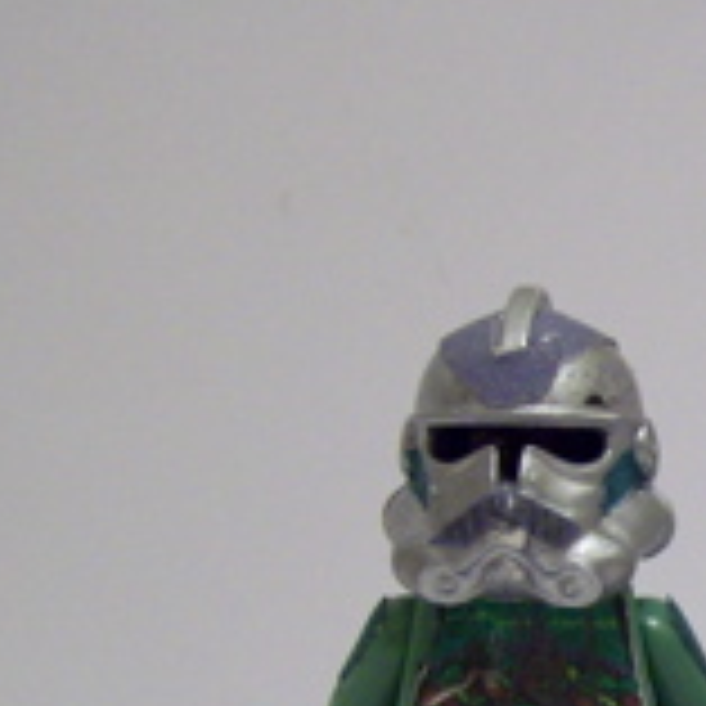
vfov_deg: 17.0
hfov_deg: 16.4
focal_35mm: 101
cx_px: 890
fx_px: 2331
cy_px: 607
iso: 167
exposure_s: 1/8
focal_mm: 6
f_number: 2.7
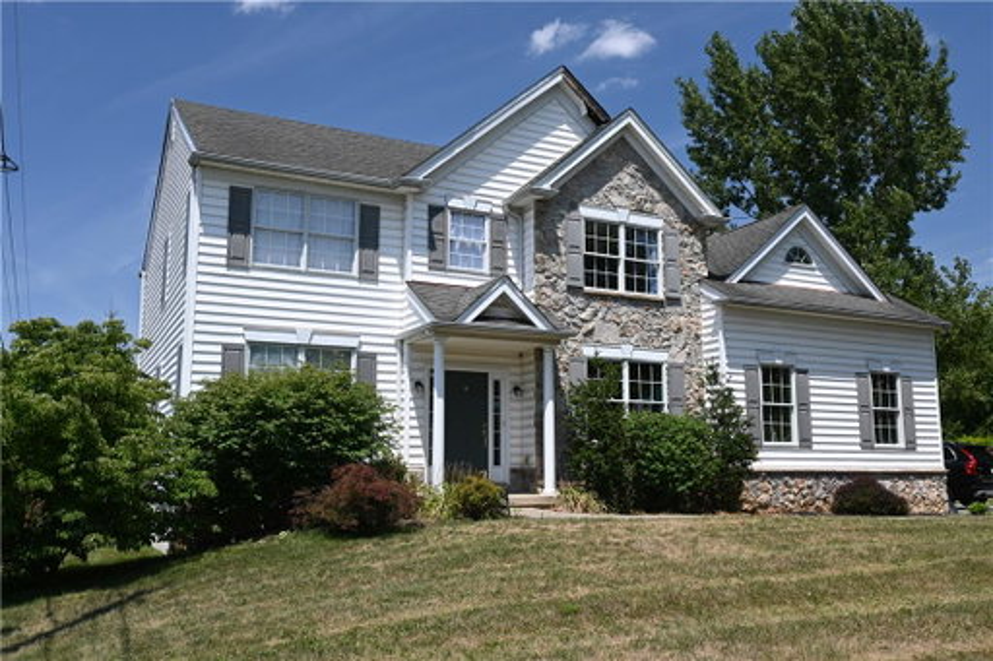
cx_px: 496
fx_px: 869
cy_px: 330
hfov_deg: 59.5
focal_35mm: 32
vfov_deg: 41.7
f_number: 5.6
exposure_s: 1/250
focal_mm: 21
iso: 100
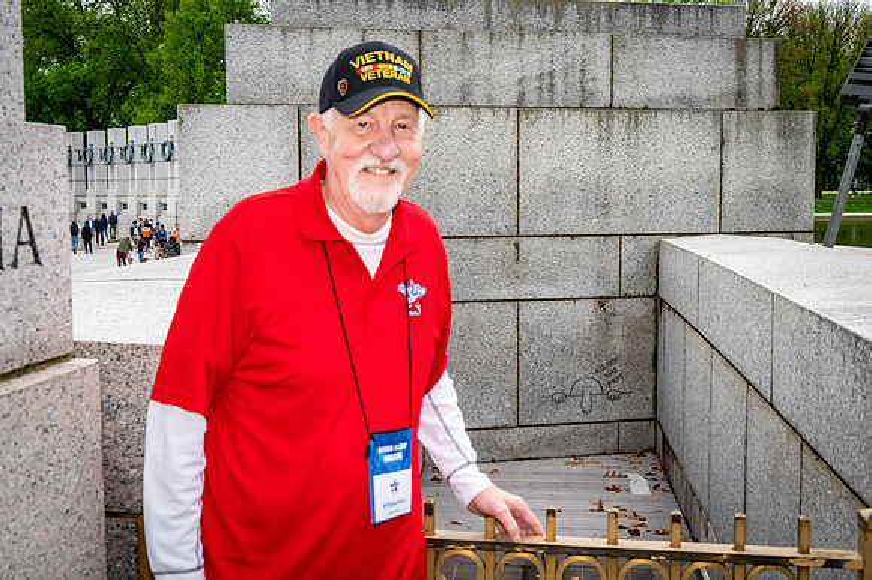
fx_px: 1041
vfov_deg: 31.2
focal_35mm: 43
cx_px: 436
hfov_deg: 45.5
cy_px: 290
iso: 1250
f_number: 8
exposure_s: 1/640
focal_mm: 43
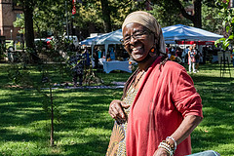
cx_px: 151
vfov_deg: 16.6
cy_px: 115
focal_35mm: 82
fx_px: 533
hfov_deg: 24.7
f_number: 5.6
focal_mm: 34
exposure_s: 1/4000
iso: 2000
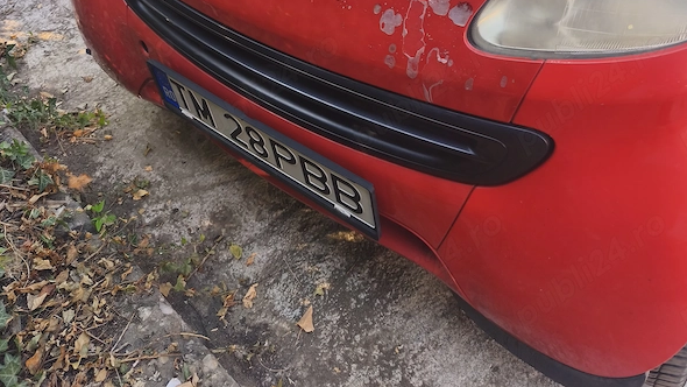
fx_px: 619
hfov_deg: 58.0
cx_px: 345
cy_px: -48
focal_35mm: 34
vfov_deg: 30.6
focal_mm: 6.18
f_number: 1.65
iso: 64
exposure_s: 1/99.9
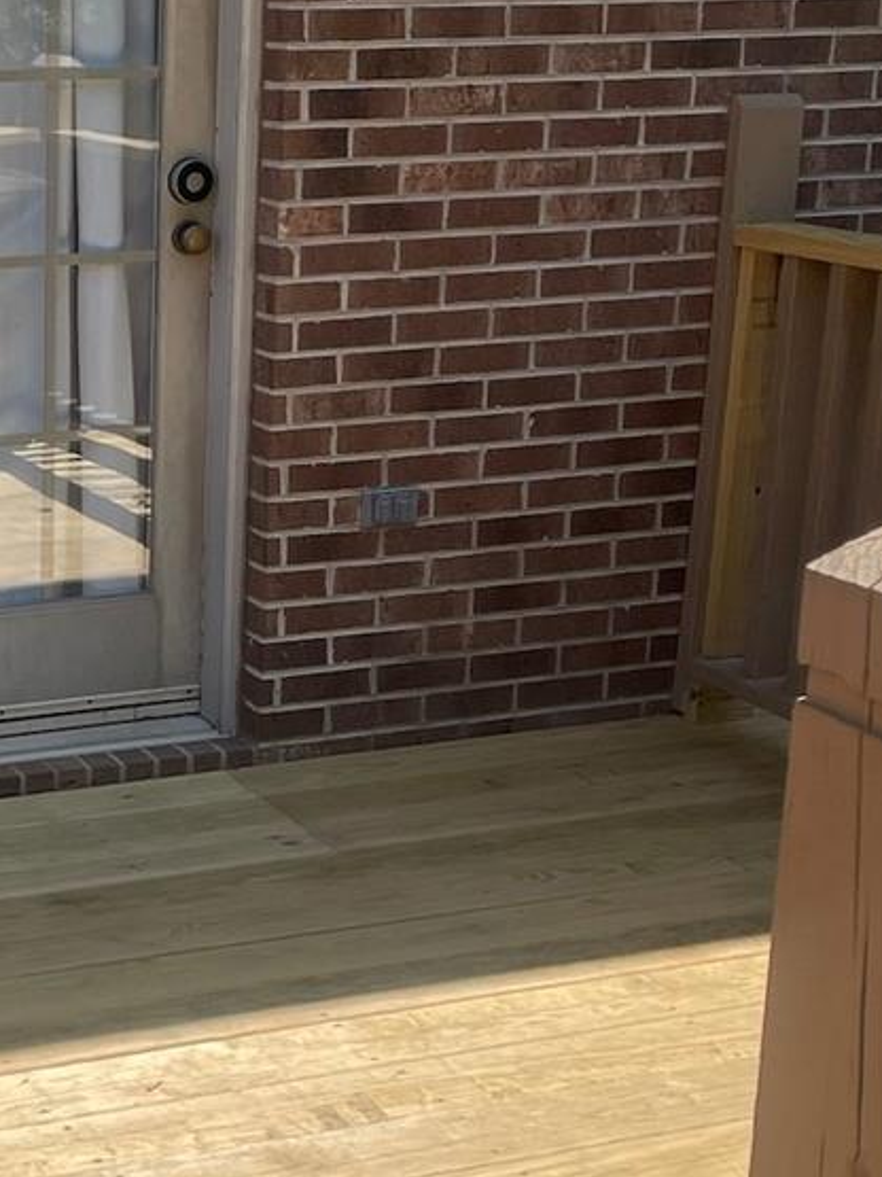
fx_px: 2447
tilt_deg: -15.1
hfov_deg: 19.6
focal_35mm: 72
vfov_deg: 27.0
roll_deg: +0.4
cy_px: 568
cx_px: -70
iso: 32
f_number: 1.6
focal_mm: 4.2
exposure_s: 1/3861
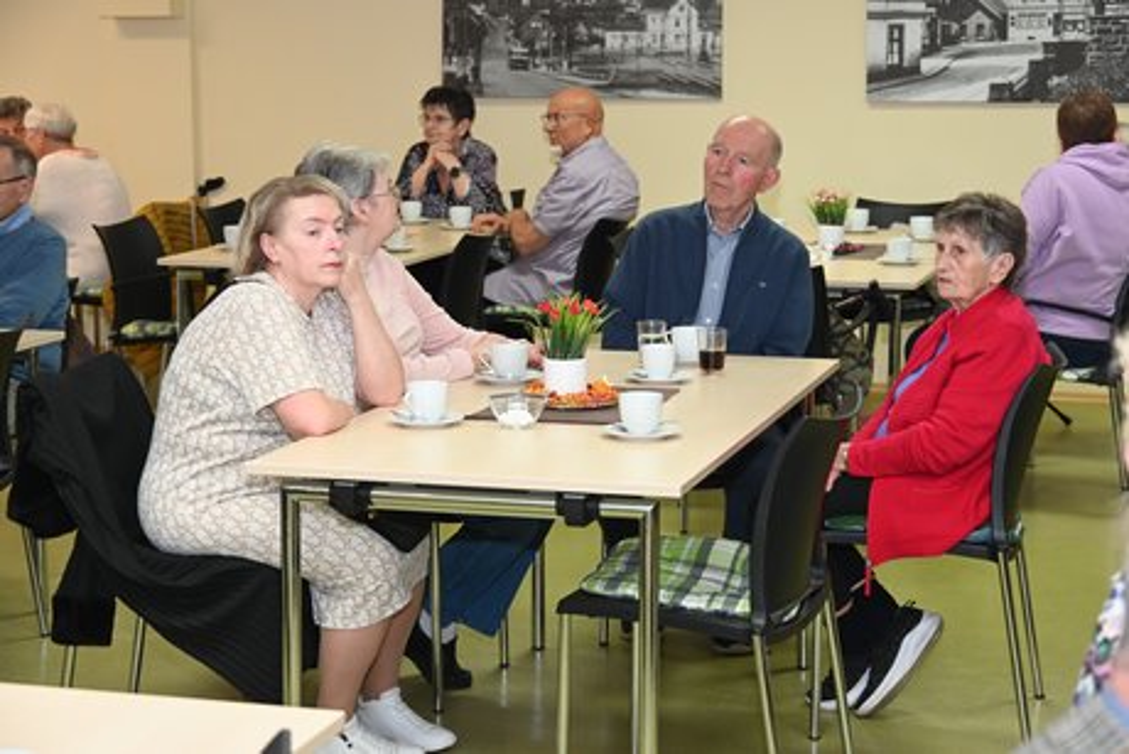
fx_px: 2196
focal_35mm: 70
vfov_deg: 19.5
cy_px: 377
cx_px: 564
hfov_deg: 28.8
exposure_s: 1/60
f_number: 6
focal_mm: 70
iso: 1100
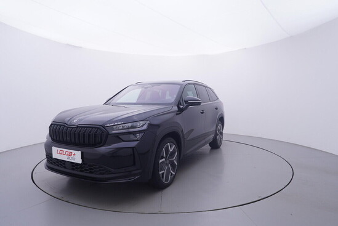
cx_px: 169
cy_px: 113
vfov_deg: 56.2
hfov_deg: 77.3
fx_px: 211
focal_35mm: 22
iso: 200
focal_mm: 15
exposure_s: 1/80
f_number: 5
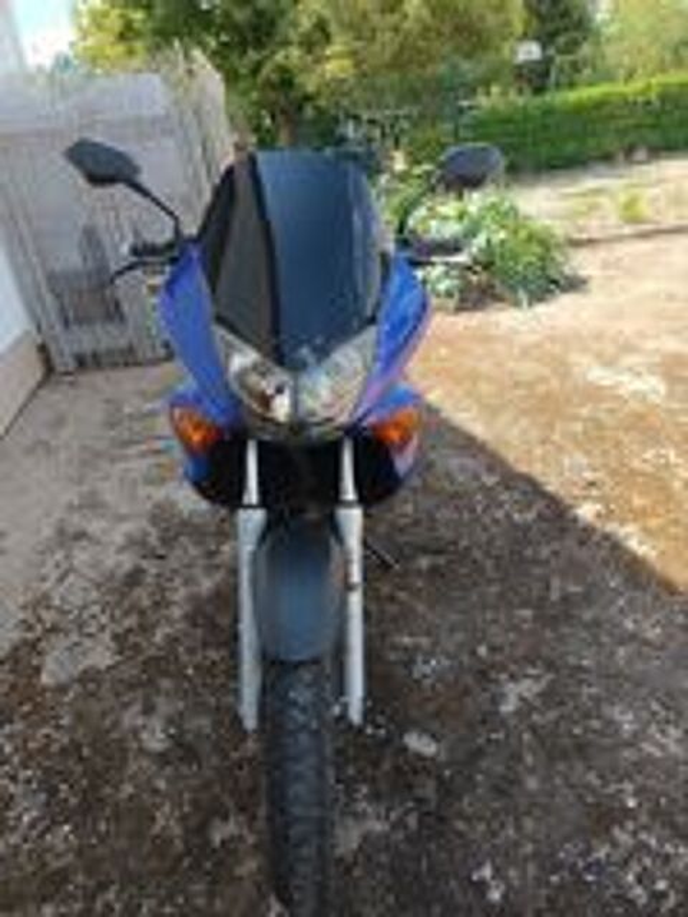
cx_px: 344
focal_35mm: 24
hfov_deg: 56.8
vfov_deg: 71.6
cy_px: 458
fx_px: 636
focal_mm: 5.31
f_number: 1.7
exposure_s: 1/116
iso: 50
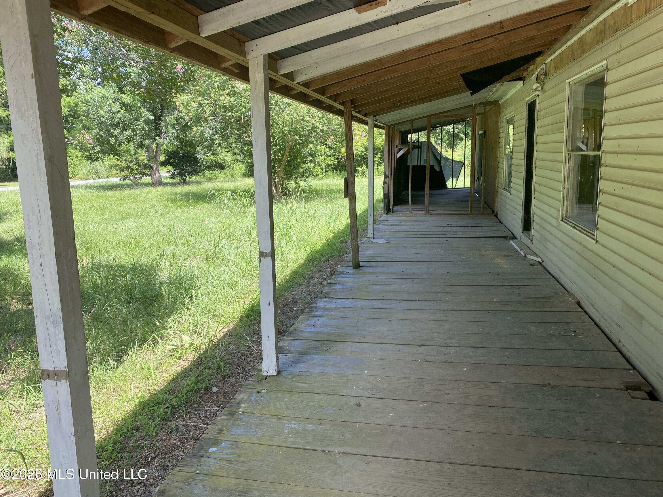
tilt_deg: -11.2
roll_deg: +1.8
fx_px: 498
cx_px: 332
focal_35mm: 26
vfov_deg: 53.1
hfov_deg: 67.3
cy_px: 248
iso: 32
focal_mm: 4.25
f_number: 1.8
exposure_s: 1/446
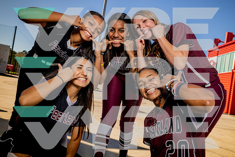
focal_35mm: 34
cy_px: 78
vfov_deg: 38.9
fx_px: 222
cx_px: 118
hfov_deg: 55.8
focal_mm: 34
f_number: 10
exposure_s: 1/250
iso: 125
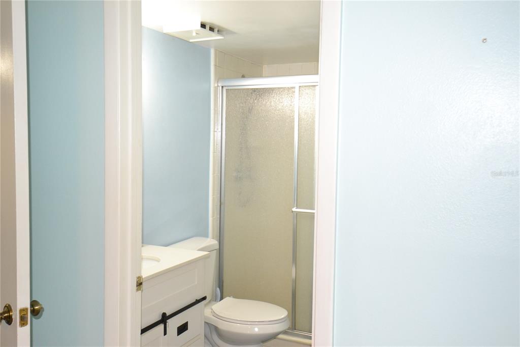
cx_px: 260
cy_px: 174
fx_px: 476
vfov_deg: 39.9
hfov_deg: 57.2
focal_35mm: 33
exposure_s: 1/60
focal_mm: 22
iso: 1600
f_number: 4.5
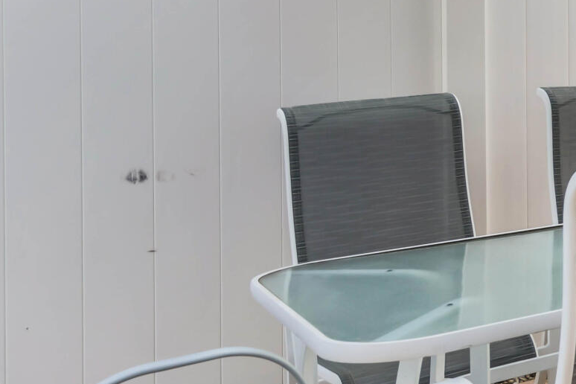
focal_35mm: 62
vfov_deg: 21.3
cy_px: 14
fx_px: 992
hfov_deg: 20.2
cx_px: 1096
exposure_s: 1/160
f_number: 8
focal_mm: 16
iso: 100
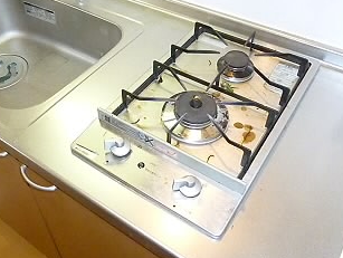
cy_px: 103
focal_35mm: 35
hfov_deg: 52.2
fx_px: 347
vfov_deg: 40.6
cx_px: 134
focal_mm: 4.5
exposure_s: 1/160
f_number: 3.1
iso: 1600
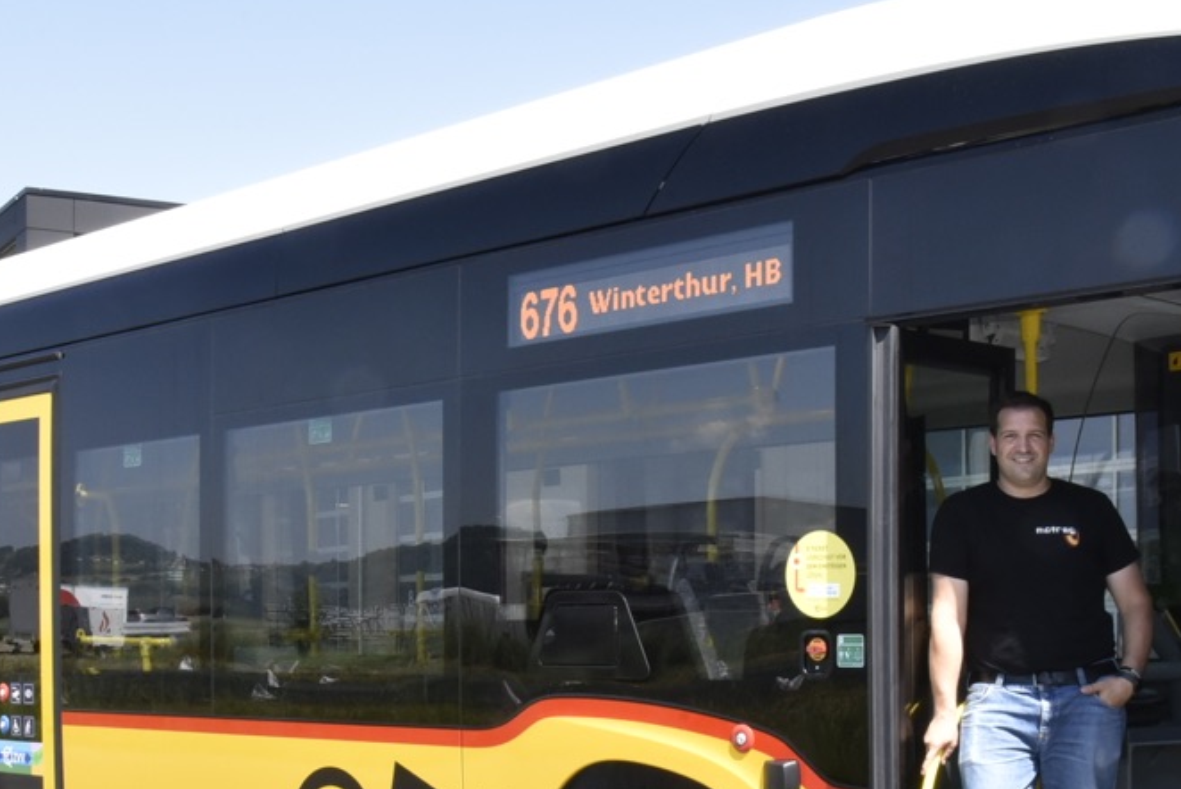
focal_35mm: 58
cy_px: 635
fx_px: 1903
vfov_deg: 23.1
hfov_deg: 34.5
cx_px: 558
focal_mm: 24
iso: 2000
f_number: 22
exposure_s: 1/200
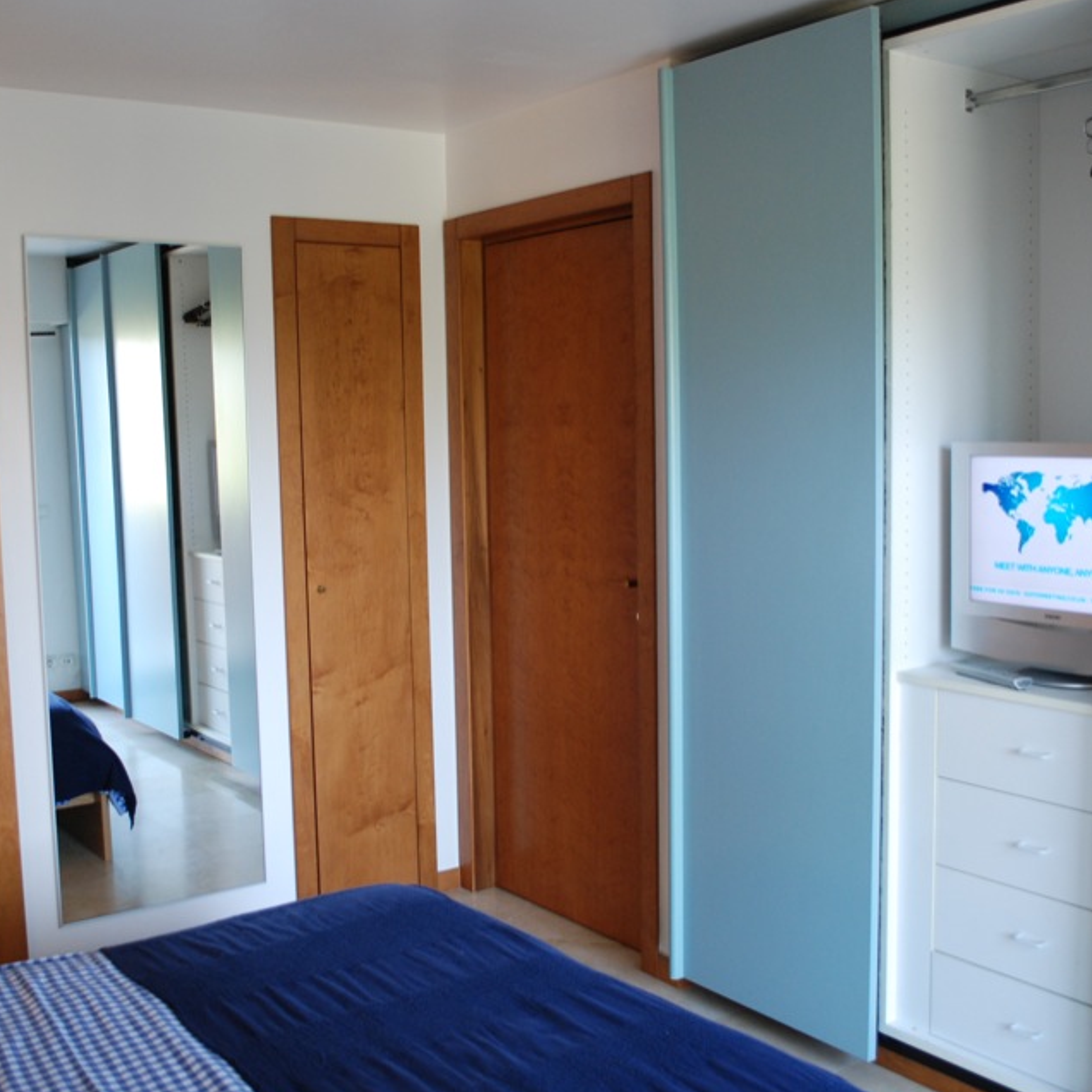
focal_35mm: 37
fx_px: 1321
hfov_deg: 44.9
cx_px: 510
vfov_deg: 44.9
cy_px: 542
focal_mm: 18
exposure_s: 1/30
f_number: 3.5
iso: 400
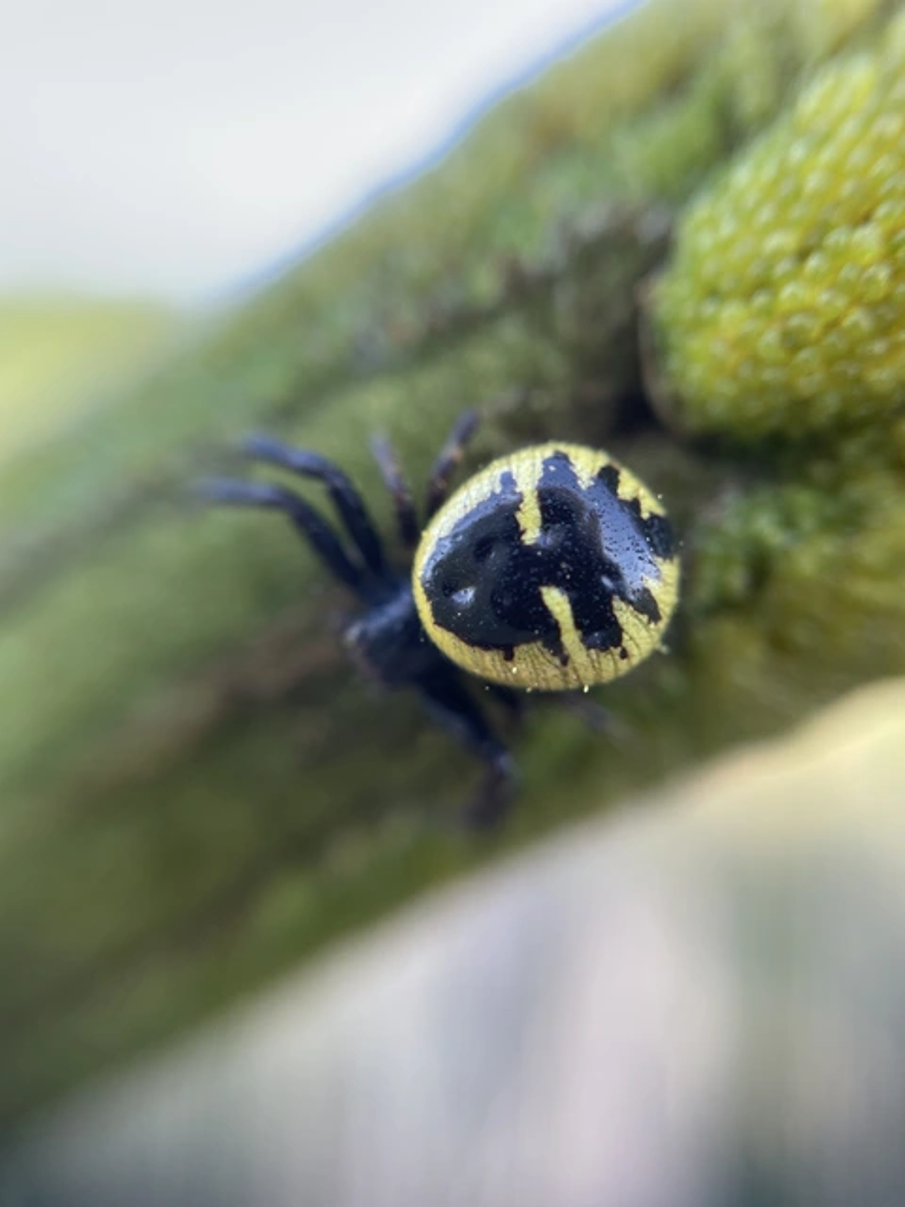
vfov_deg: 67.3
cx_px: 452
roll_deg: -1.8
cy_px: 604
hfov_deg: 53.1
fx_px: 906
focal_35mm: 26
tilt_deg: -10.0
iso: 32
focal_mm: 4.2
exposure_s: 1/161
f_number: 1.6
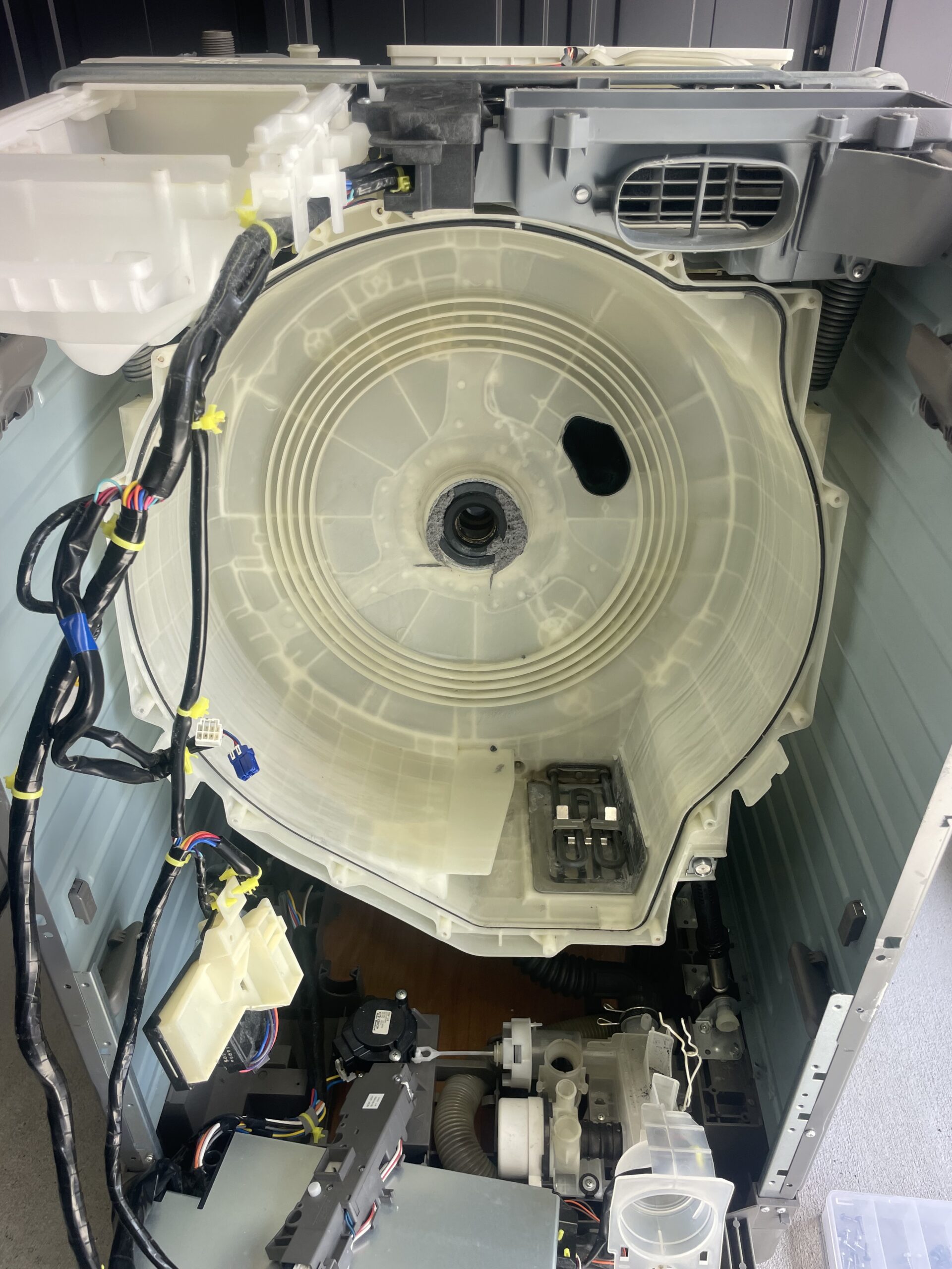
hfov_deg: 53.1
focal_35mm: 26
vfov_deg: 67.3
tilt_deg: -35.3
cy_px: 634
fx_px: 953
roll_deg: +0.2
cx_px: 476
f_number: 1.6
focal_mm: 4.2
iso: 50
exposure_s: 1/121
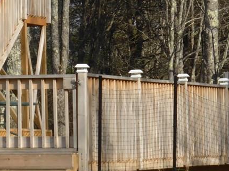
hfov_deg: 7.2
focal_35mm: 274
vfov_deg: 5.4
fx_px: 1812
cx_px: 23
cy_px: 51
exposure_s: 1/500
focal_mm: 20.6
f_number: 5.3
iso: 100
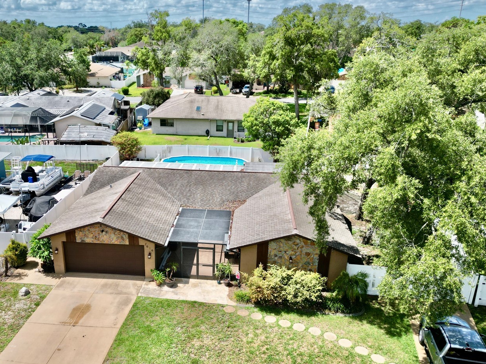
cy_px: 203
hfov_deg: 58.0
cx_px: 198
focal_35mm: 31
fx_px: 435
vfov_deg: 45.4
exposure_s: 1/3200
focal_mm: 6.72
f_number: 1.7
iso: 140
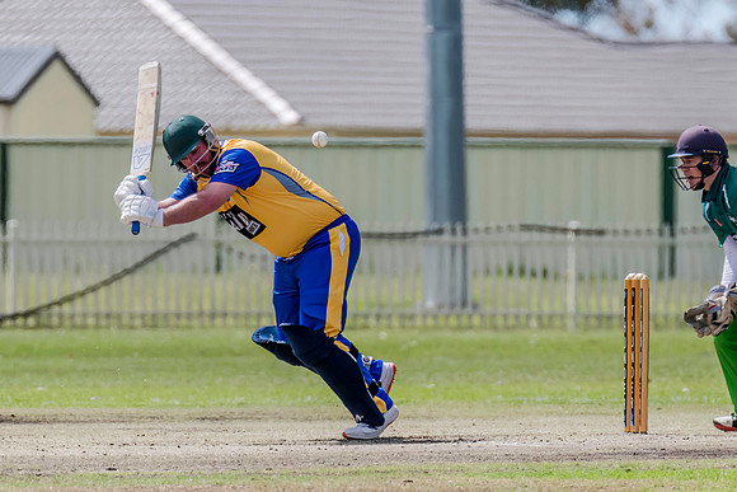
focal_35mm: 672
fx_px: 13764
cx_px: 247
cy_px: 205
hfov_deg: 3.1
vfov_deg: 2.0
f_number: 6.3
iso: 800
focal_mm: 500
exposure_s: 1/2500
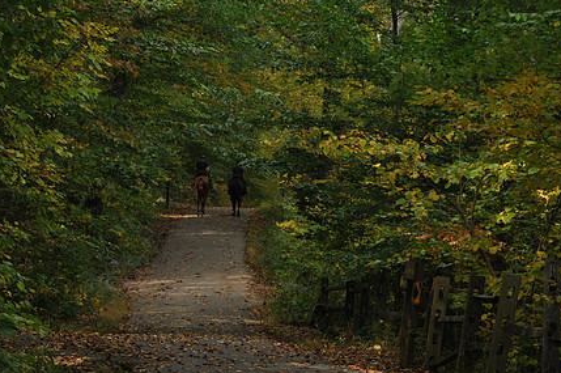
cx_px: 205
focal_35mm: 142
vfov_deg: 9.6
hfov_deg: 14.4
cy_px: 189
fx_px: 2210
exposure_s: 1/125
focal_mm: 70
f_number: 9
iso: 320
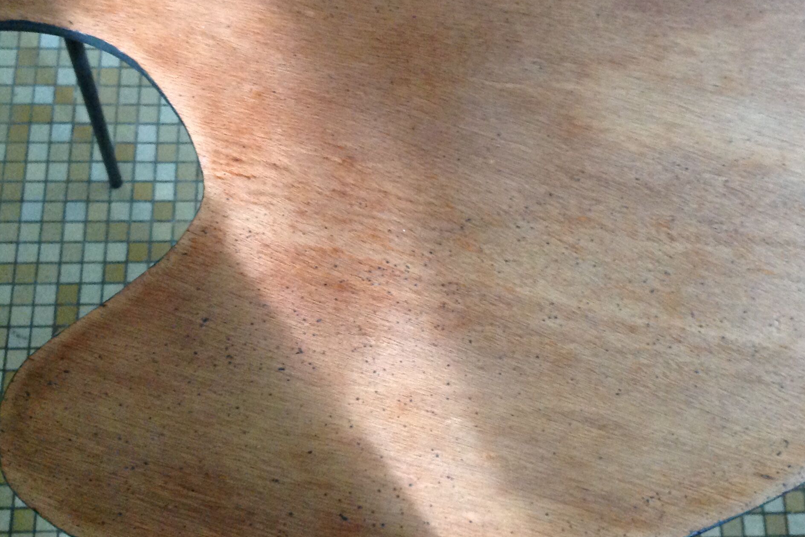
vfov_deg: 26.9
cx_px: 471
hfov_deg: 39.5
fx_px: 1118
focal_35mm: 50
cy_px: 212
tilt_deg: -71.6
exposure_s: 1/15
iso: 320
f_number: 2.4
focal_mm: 4.28
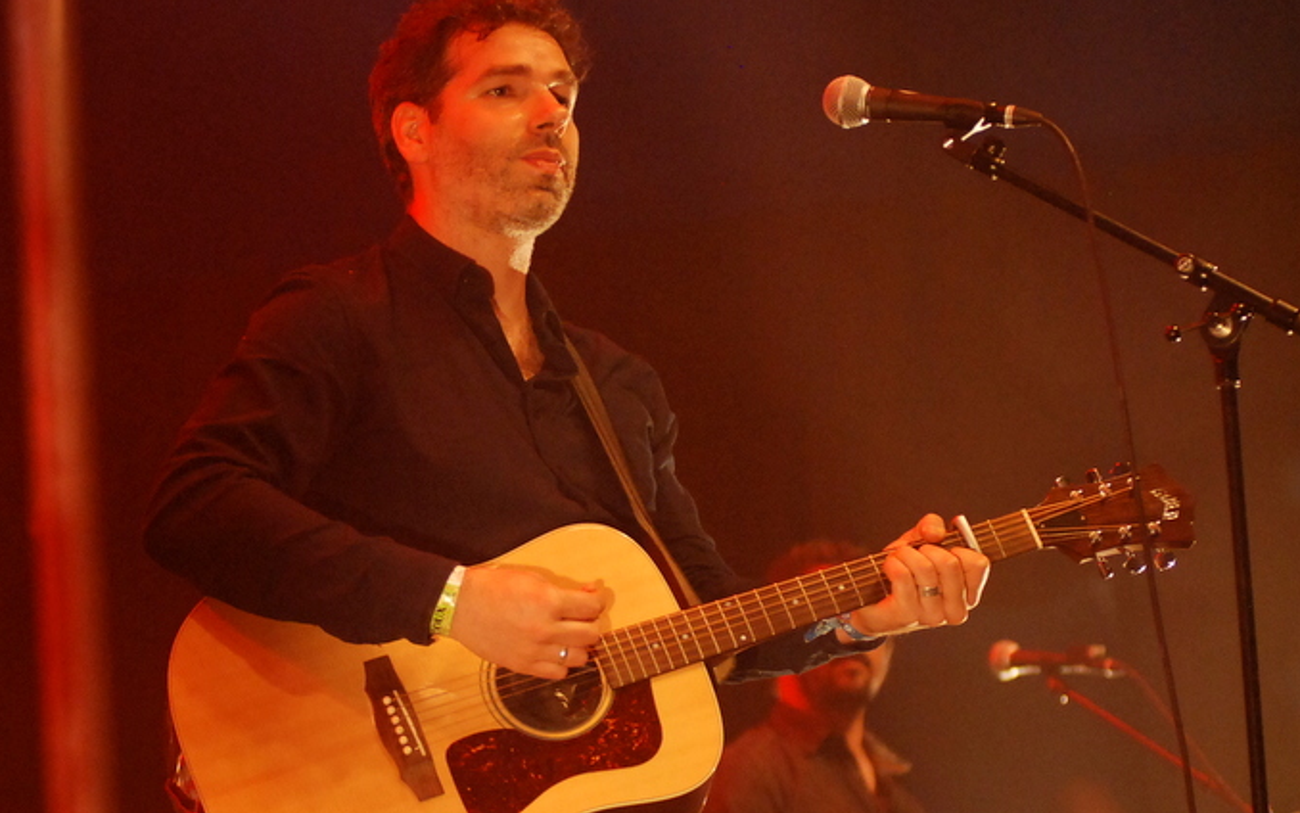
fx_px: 4607
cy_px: 414
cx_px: 633
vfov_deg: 10.1
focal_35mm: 130
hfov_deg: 16.1
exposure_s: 1/400
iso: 1600
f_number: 2.8
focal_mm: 80
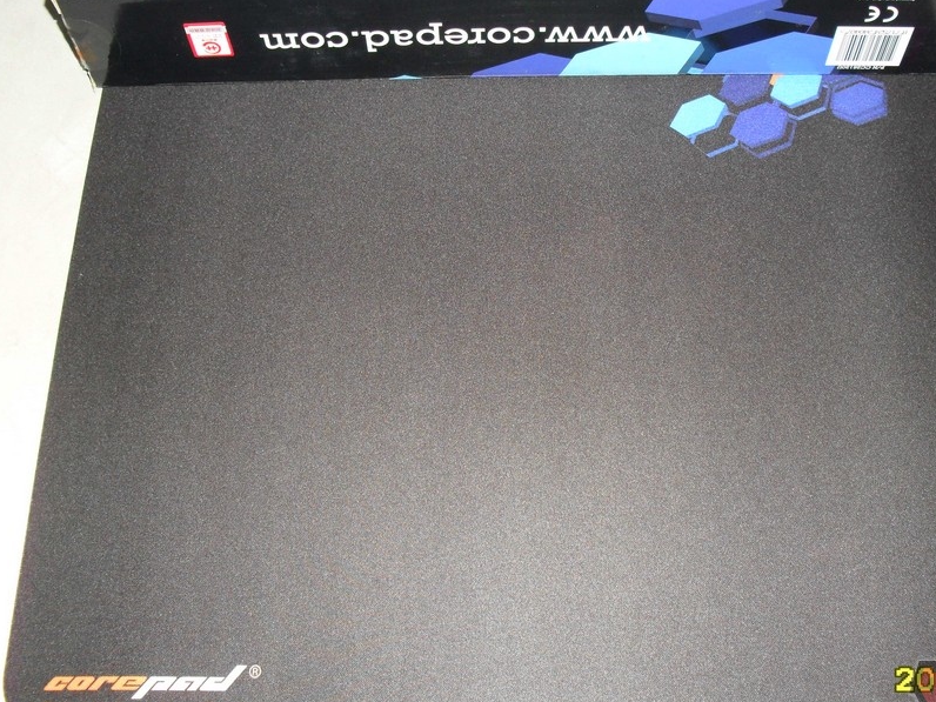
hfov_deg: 42.0
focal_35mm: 45
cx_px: 534
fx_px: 1217
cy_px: 315
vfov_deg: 32.2
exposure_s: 1/45
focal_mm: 6.3
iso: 200
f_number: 3.2
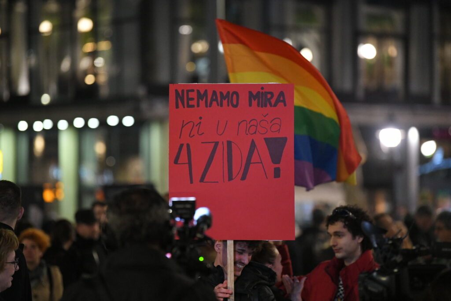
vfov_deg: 8.6
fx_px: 2005
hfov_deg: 12.8
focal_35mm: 160
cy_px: 150
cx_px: 226
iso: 6400
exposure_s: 1/200
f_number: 3.2
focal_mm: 160
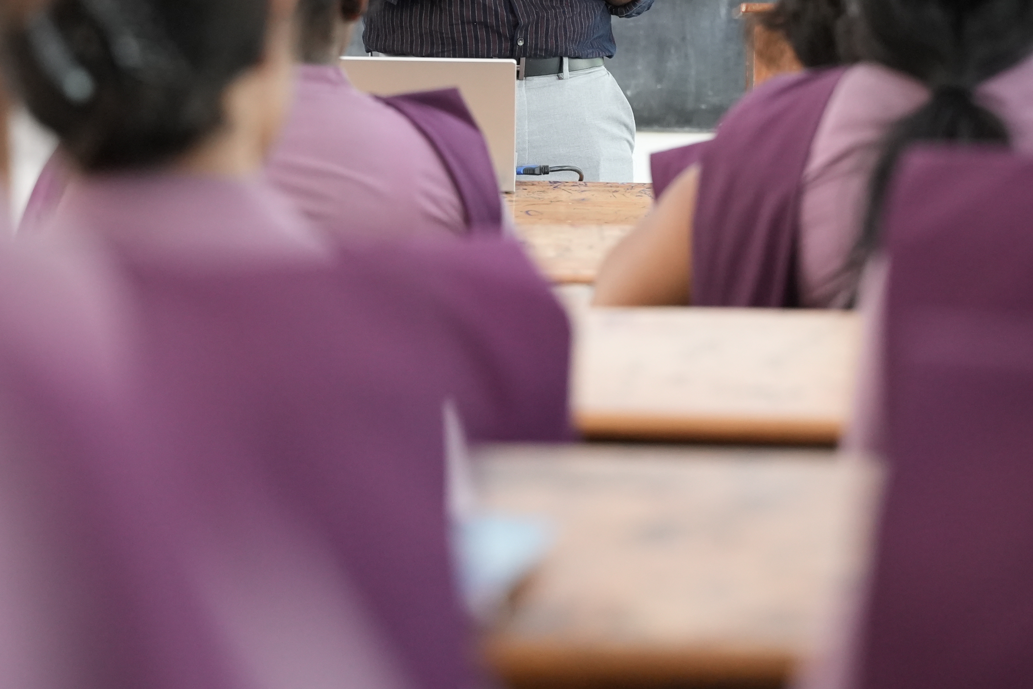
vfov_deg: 8.7
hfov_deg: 13.1
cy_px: 152
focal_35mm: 157
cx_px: 561
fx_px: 4504
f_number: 2.8
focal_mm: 70
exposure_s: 1/100
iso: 2500
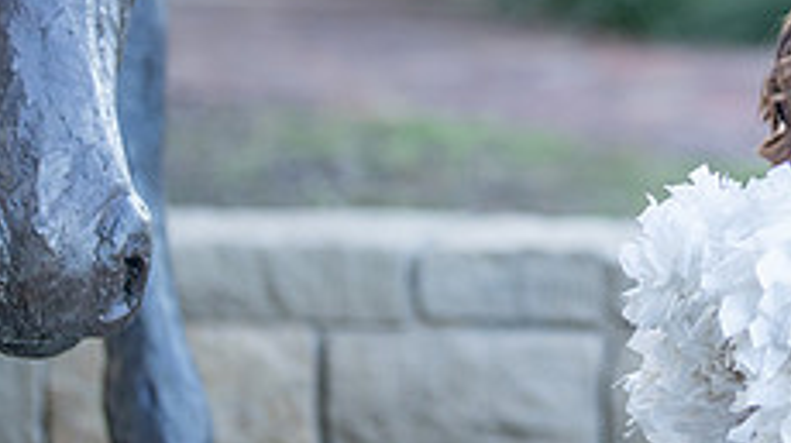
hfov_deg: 13.4
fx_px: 3312
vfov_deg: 7.6
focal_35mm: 158
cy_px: 11
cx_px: 831
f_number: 1.2
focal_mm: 50
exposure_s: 1/1000
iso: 250
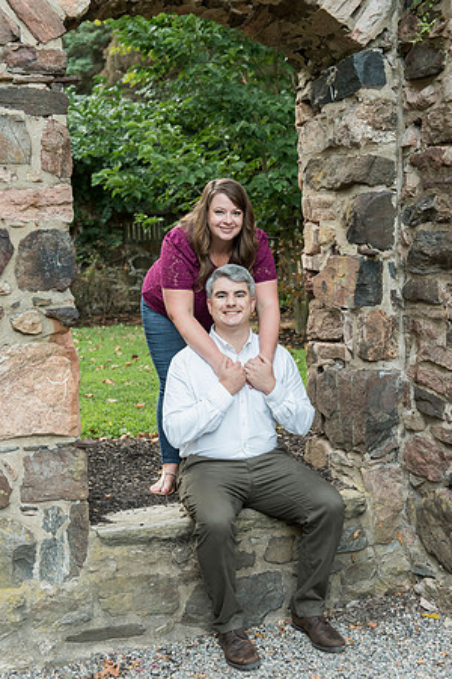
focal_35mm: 50
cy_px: 340
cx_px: 226
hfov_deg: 27.0
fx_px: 942
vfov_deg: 39.6
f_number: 4.5
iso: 1600
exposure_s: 1/80
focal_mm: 50
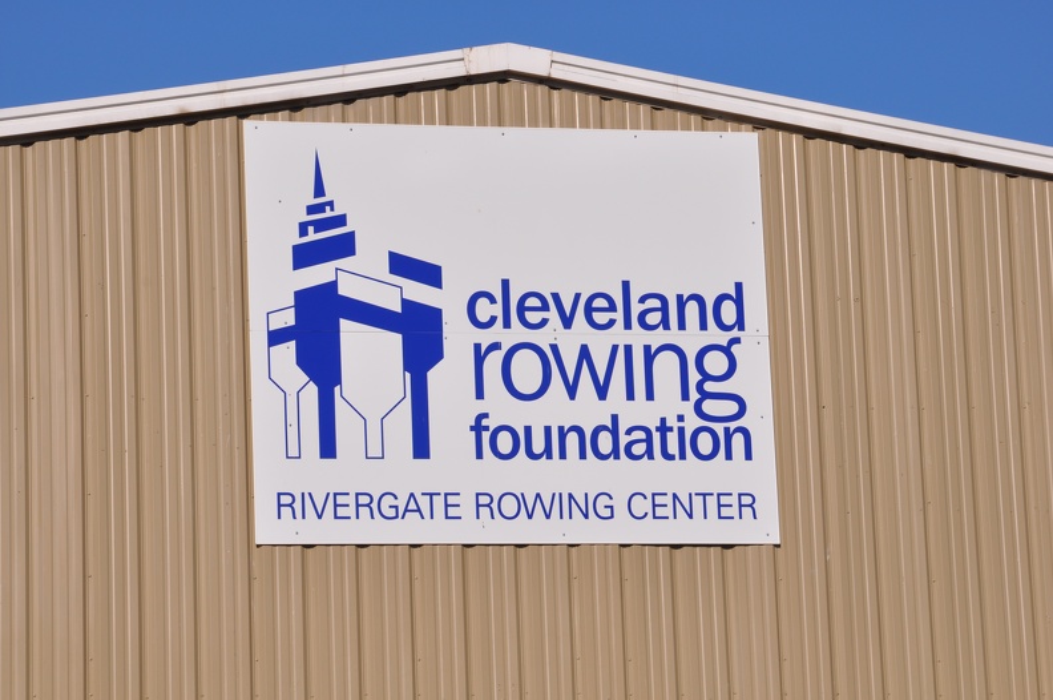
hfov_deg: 13.7
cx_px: 526
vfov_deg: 9.1
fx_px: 4382
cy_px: 350
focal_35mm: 150
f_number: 11
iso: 200
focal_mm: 100
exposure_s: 1/500
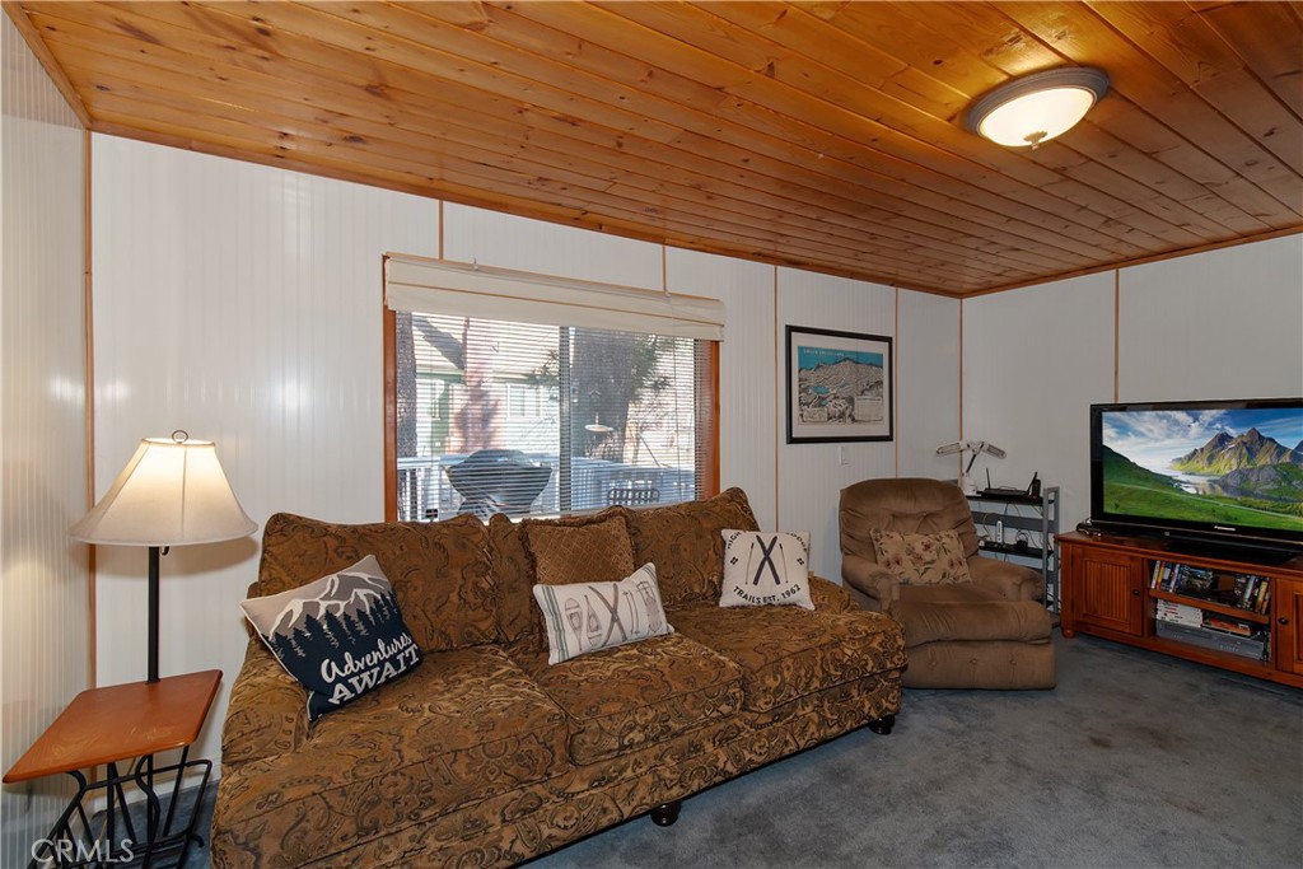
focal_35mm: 15
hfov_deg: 100.4
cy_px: 434
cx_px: 652
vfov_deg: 77.3
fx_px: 543
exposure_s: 1/30
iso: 400
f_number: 8
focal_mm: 10
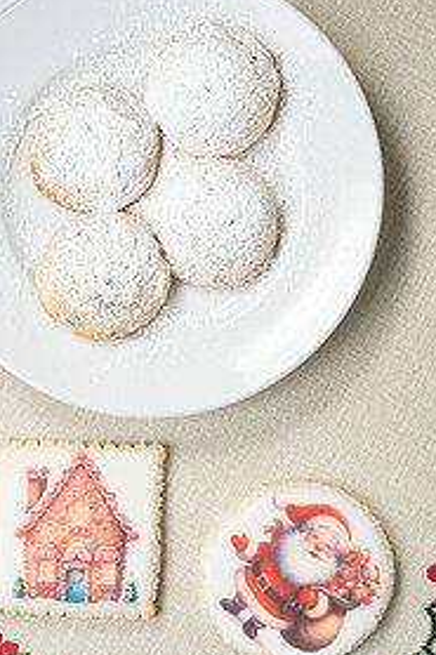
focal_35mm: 81
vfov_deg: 25.0
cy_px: 389
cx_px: 160
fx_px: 1473
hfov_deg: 16.8
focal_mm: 50
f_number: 7.1
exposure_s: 1/200
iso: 200
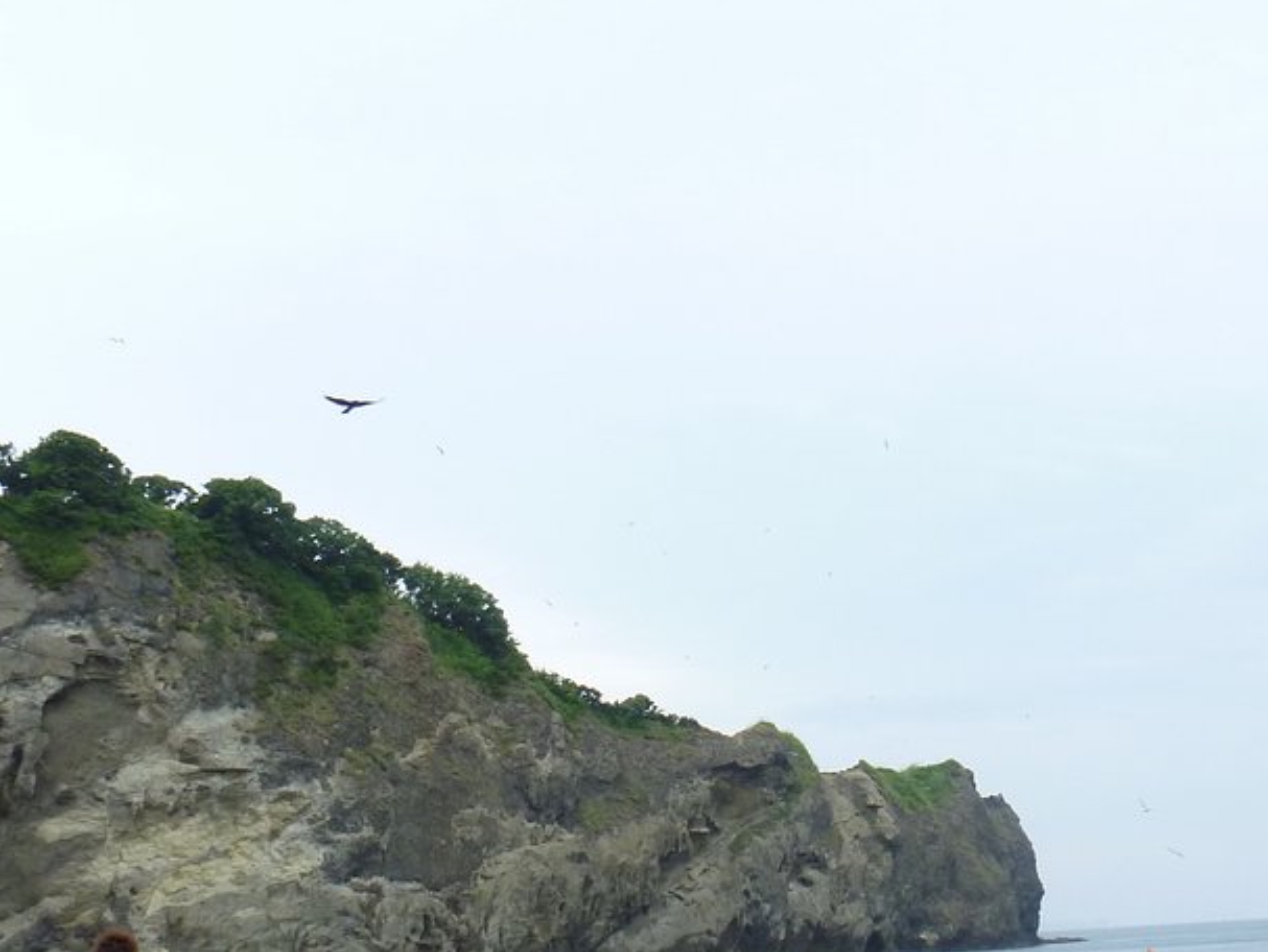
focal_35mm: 59
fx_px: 2162
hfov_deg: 32.1
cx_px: 934
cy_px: 756
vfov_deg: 24.5
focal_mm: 6.3
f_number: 5.6
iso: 200
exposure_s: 1/160
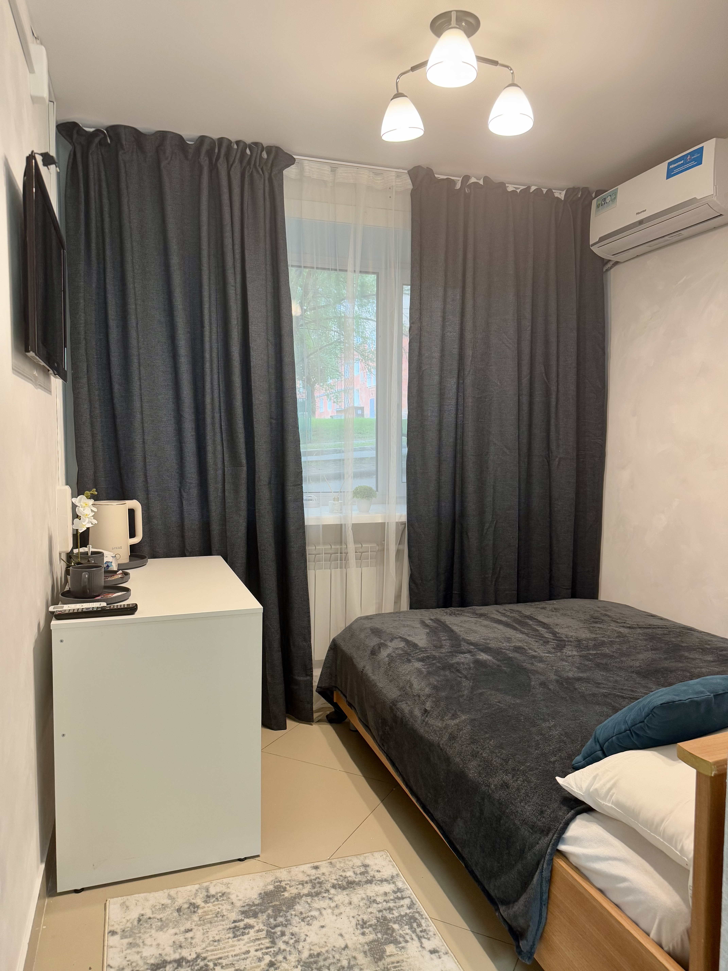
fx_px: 673
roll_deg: -0.1
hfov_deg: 56.8
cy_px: 486
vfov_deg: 71.6
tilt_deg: -3.8
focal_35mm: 24
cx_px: 364
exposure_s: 1/50
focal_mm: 6.76
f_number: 1.78
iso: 250
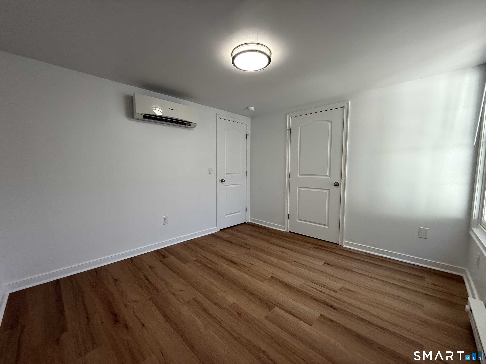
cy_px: 182
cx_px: 243
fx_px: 197
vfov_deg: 85.7
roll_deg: -0.4
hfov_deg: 102.1
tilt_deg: -4.6
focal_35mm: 14
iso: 160
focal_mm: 2.22
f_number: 2.2
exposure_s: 1/120
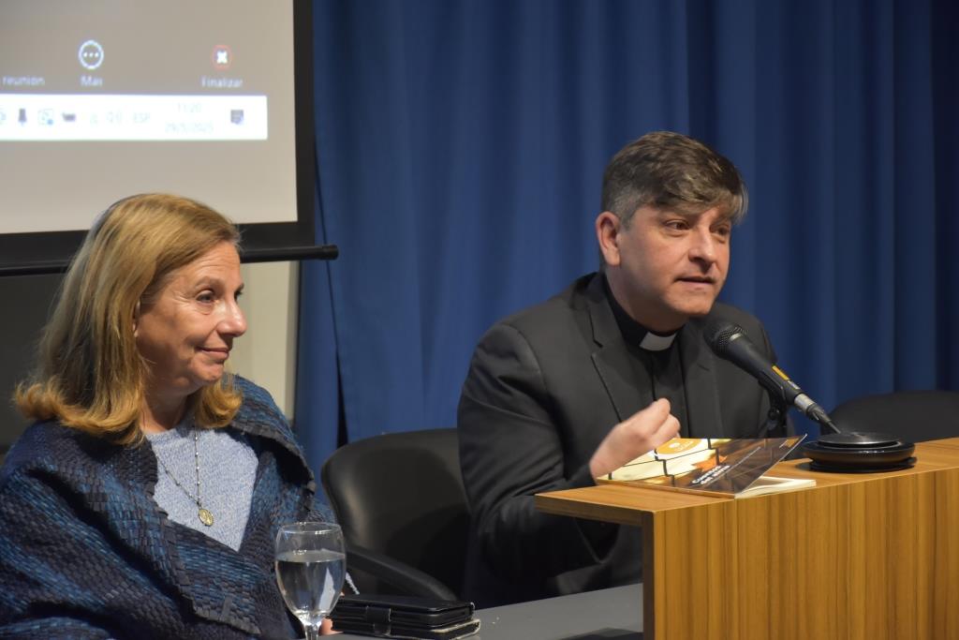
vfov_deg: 12.2
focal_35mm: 112
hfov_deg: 18.2
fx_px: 2997
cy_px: 320
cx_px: 480
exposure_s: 1/15
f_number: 5
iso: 1600
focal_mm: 75
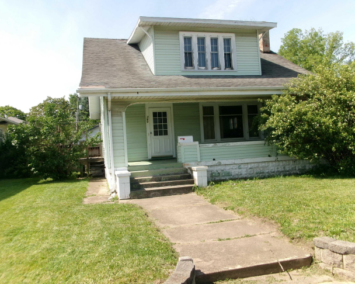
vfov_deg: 48.5
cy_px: 140
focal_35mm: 30
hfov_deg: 58.8
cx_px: 180
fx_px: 315
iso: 100
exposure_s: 1/70
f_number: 10.8
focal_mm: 5.1
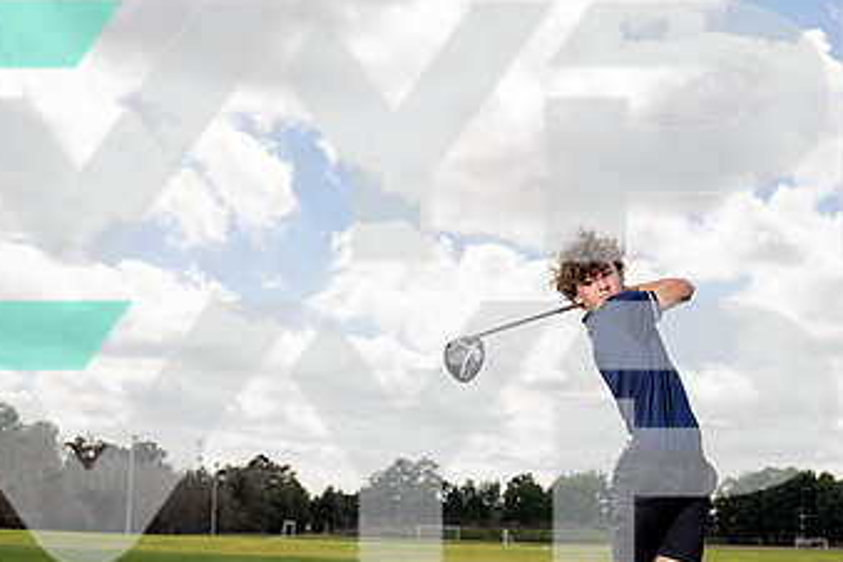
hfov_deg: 37.4
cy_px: 434
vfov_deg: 25.2
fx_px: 1241
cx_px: 505
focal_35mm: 53
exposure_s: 1/1000
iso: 100
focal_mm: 31
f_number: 4
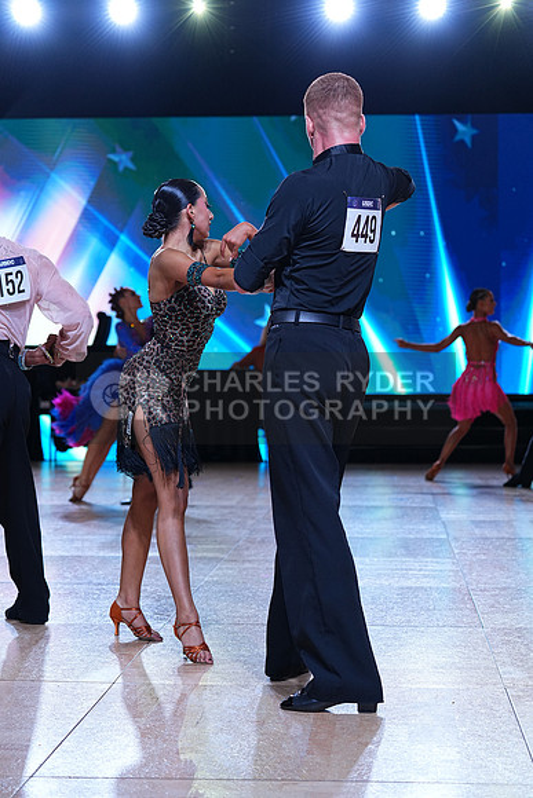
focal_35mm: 70
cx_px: 266
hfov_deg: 19.5
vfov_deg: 28.8
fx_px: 1554
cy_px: 399
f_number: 4
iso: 640
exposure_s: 1/400
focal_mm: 70
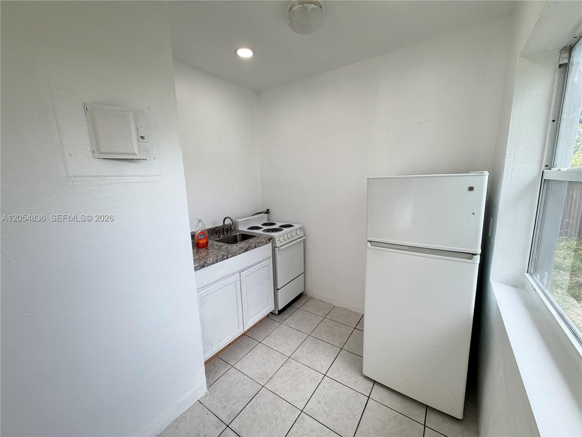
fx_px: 235
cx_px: 291
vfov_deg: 85.7
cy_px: 218
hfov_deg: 102.1
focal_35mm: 14
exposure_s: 1/120
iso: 80
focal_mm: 2.22
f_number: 2.2
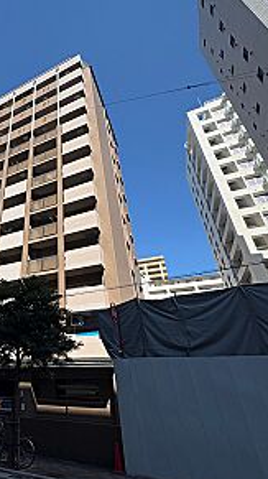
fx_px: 266
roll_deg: -1.5
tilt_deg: +31.4
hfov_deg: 48.5
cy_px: 244
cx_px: 33
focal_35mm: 21
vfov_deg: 83.9
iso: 50
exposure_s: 1/1709
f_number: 2.2
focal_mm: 2.22
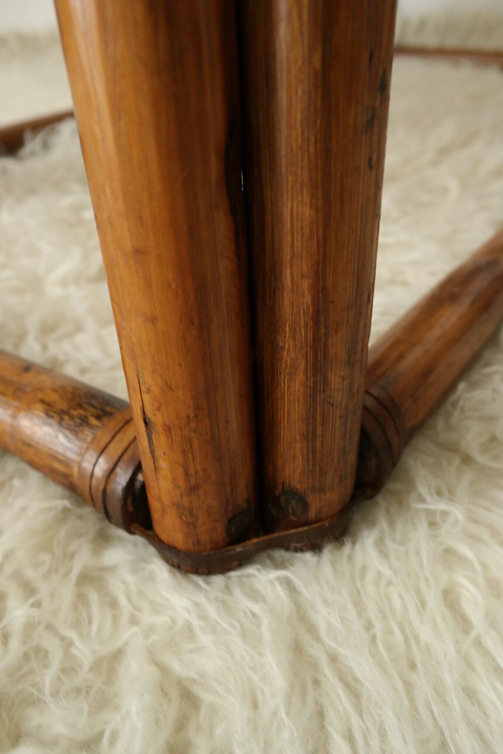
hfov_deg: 43.6
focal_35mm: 30
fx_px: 629
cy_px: 377
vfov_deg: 61.9
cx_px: 252
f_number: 5.6
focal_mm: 20
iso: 1600
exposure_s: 1/25
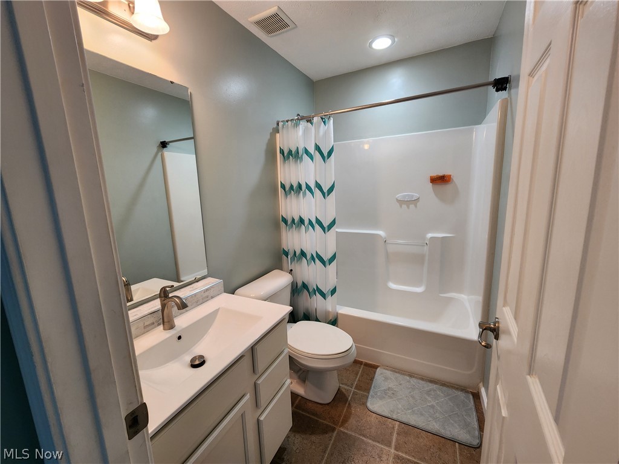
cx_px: 310
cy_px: 232
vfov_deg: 89.9
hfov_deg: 106.2
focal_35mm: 13
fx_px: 232
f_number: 2.2
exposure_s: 1/60
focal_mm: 2.2
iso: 200
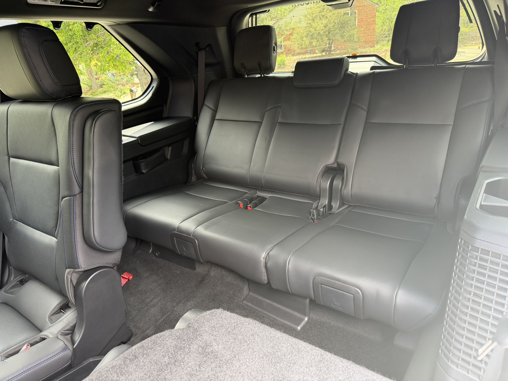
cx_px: 254
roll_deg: +6.3
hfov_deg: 71.6
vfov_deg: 56.8
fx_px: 352
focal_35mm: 24
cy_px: 190
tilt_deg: -20.6
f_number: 1.78
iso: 200
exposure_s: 1/103
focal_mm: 6.76
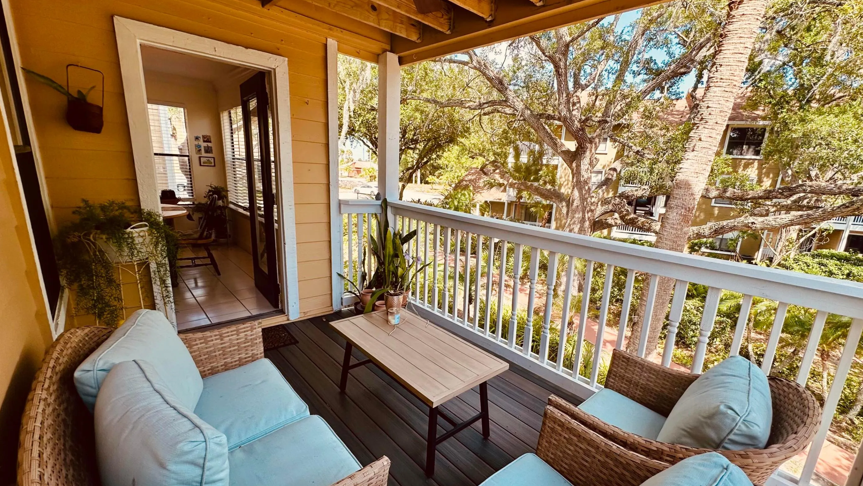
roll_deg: -3.6
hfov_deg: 99.3
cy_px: 257
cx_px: 451
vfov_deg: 67.0
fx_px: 366
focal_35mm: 16
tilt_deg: -13.7
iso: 40
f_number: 2.2
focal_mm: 2.22
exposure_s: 1/319
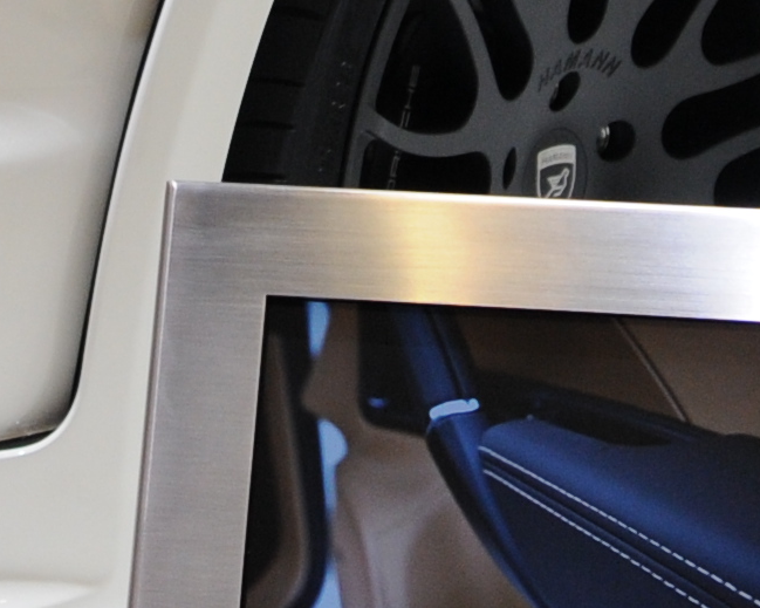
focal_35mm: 223
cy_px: -590
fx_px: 5015
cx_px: 315
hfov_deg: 8.7
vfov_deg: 6.7
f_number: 5.6
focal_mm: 24
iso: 400
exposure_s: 1/125
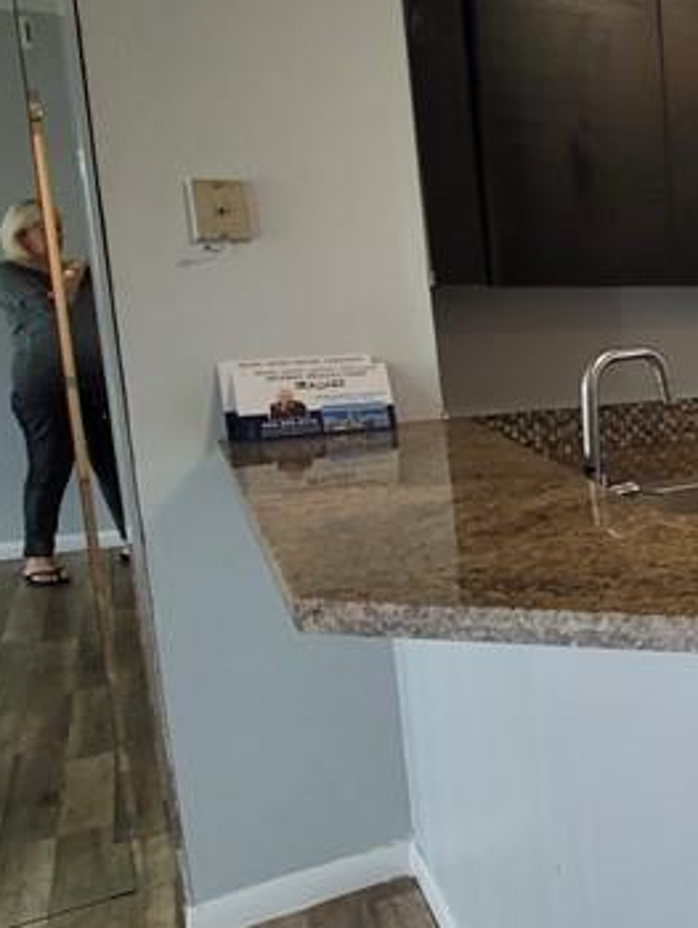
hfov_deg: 21.3
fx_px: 1020
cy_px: 377
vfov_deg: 48.7
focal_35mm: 38
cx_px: 1300
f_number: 2.2
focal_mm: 2.2
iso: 125
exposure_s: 1/59
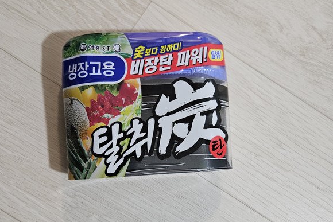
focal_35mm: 33
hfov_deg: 57.2
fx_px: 305
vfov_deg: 39.4
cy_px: 153
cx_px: 168
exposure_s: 1/60
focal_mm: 5.4
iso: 640
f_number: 1.8
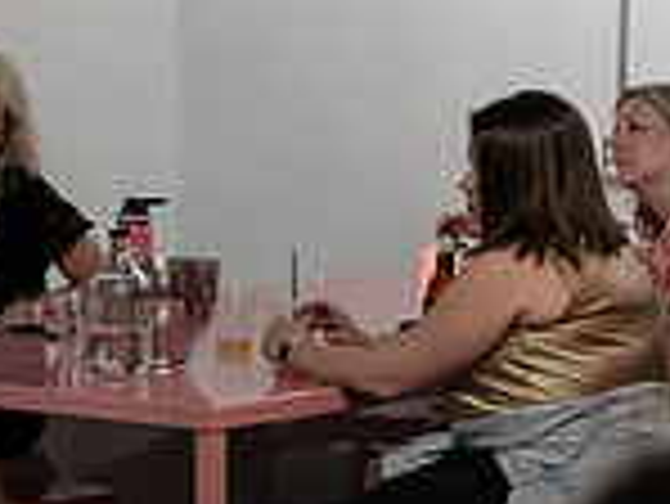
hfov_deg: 10.2
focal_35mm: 183
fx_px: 3545
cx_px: -526
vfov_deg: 8.0
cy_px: 610
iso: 4000
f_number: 2.8
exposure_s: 1/200
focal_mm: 49
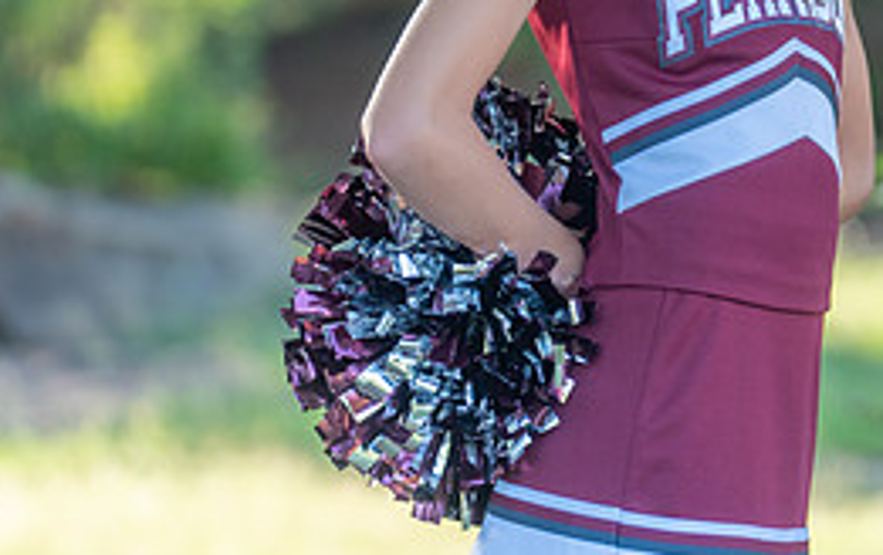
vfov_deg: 4.1
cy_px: 1
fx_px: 7809
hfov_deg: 6.5
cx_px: 660
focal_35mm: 324
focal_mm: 142
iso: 250
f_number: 2.8
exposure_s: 1/320
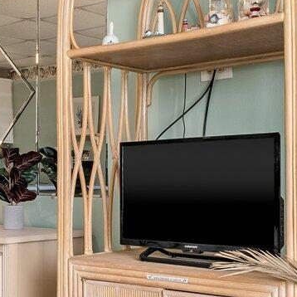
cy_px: 161
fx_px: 660
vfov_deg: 25.4
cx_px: 55
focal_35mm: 68
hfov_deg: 24.9
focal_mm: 14
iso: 400
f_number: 8
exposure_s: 1/8
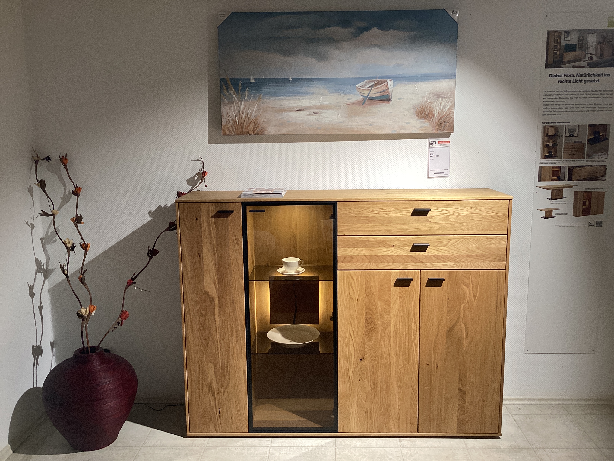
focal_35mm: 31
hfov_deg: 58.4
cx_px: 307
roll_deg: +1.0
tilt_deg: -10.6
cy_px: 230
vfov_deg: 45.4
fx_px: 550
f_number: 2.4
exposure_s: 1/60
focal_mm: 3.3
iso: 125
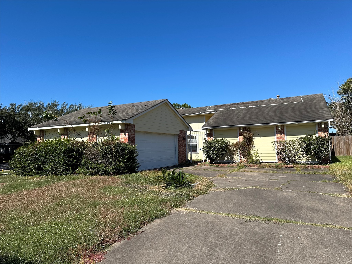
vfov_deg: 56.8
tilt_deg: +3.6
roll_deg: +1.6
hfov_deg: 71.6
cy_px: 132
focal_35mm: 24
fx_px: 244
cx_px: 176
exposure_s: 1/4762
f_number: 1.78
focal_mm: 6.86
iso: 80
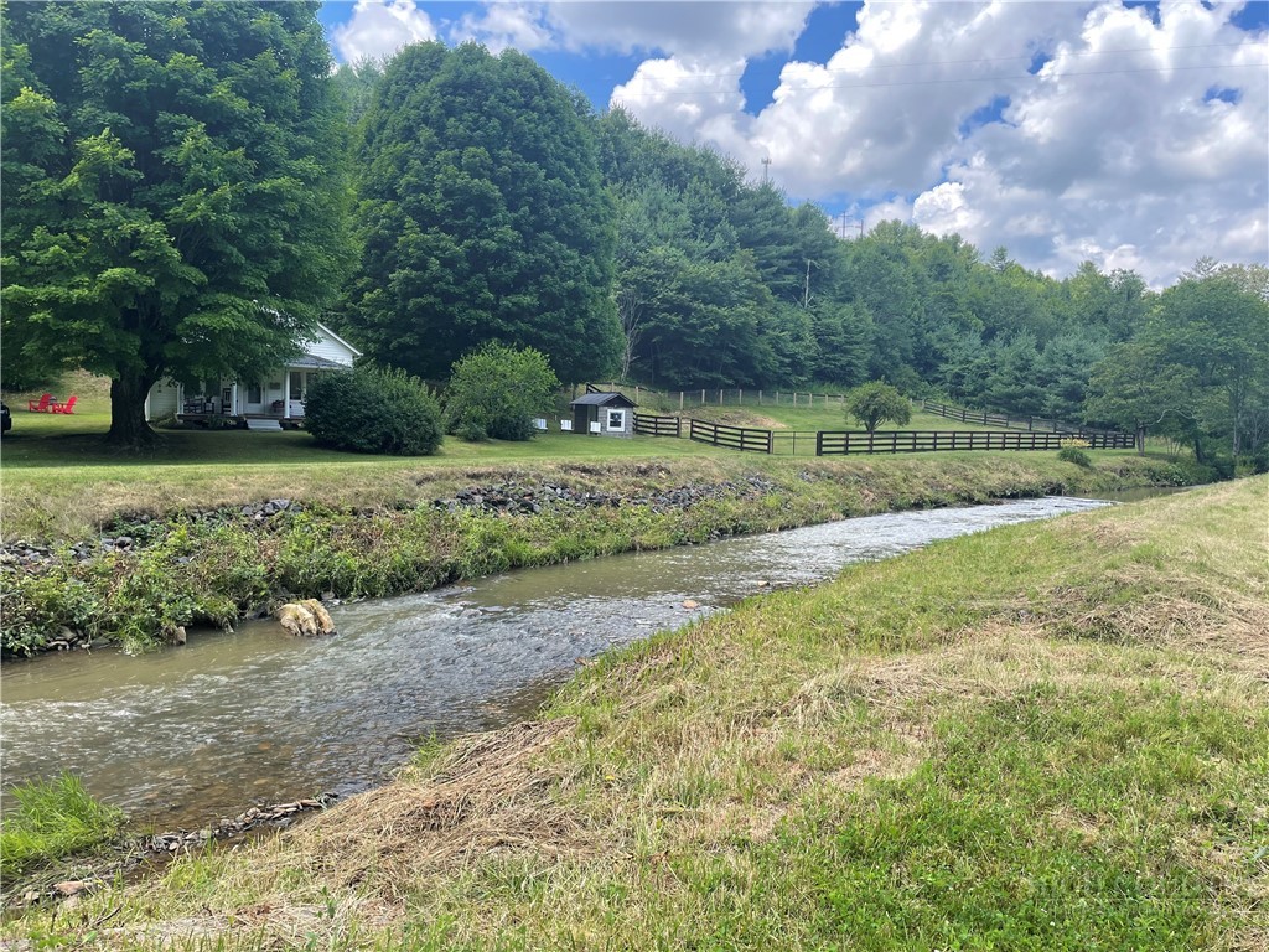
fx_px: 953
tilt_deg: -5.1
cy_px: 476
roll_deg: -2.2
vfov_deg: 53.1
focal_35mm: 26
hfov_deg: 67.3
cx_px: 634
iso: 32
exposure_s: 1/903
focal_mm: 4.2
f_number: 1.6
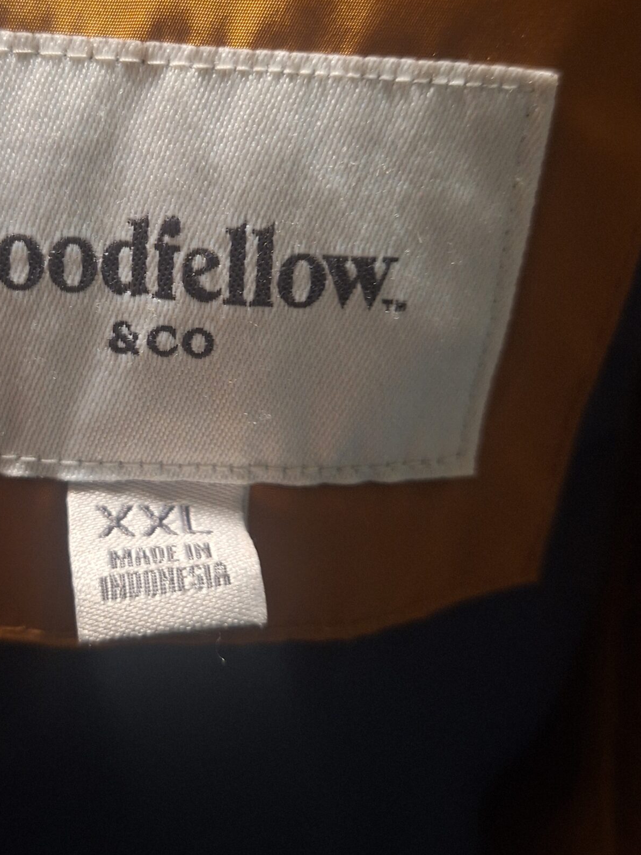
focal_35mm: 37
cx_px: 185
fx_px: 913
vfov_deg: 49.4
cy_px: 301
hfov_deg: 38.0
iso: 250
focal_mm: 5.54
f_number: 1.8
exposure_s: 1/24
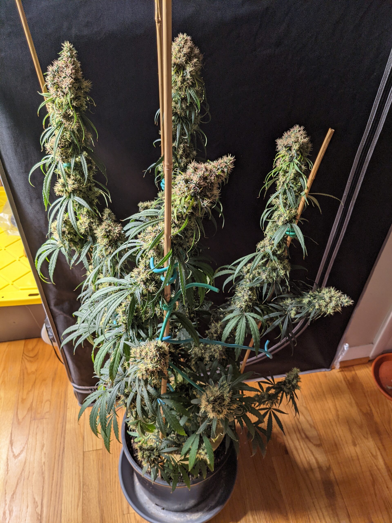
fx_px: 408
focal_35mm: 27
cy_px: 262
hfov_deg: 51.4
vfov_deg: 65.3
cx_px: 196
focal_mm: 4.38
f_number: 1.73
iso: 37
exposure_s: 1/126
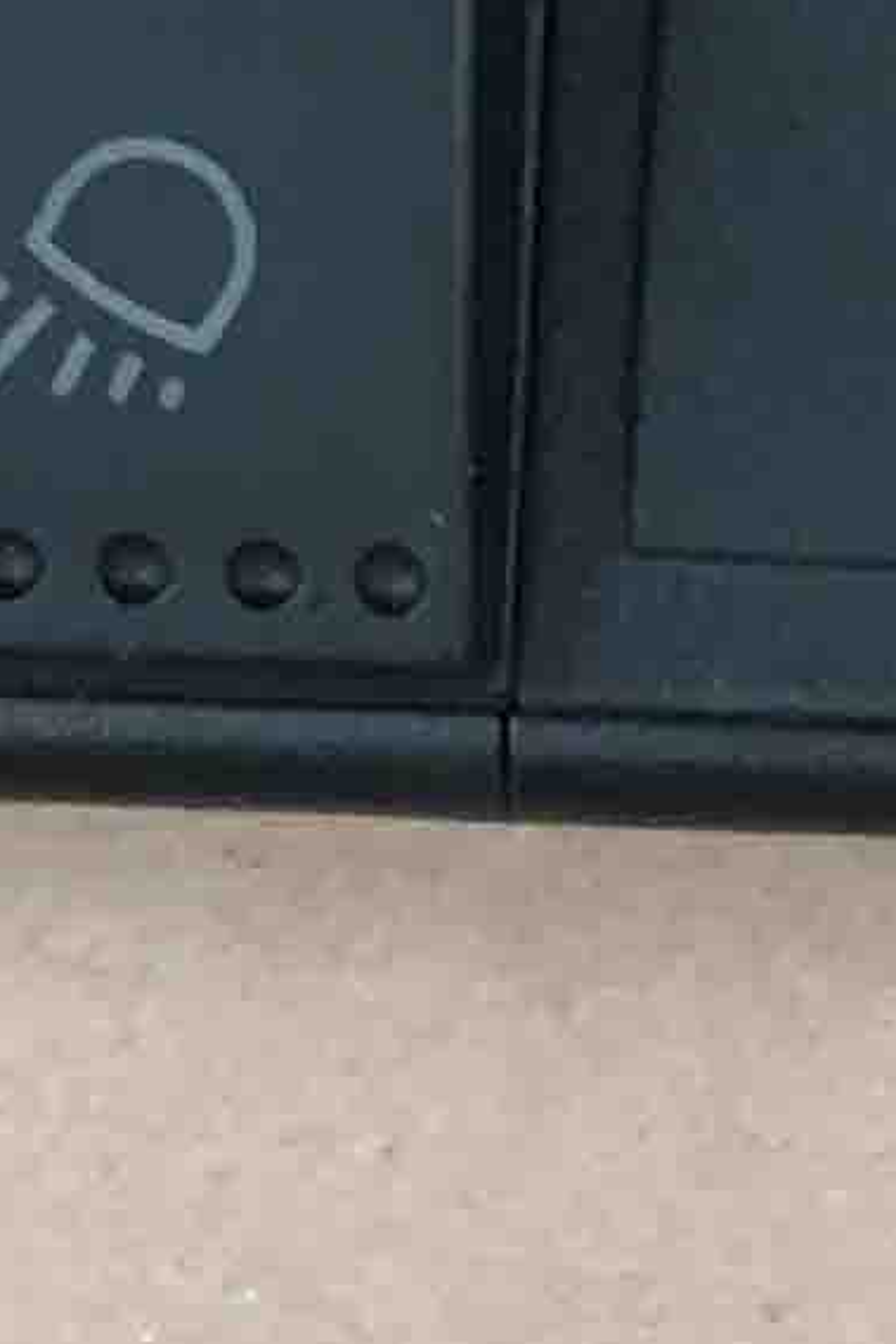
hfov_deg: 6.1
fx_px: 7984
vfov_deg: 9.6
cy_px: 433
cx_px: 2151
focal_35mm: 214
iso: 100
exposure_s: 1/33
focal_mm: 4.15
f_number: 2.2
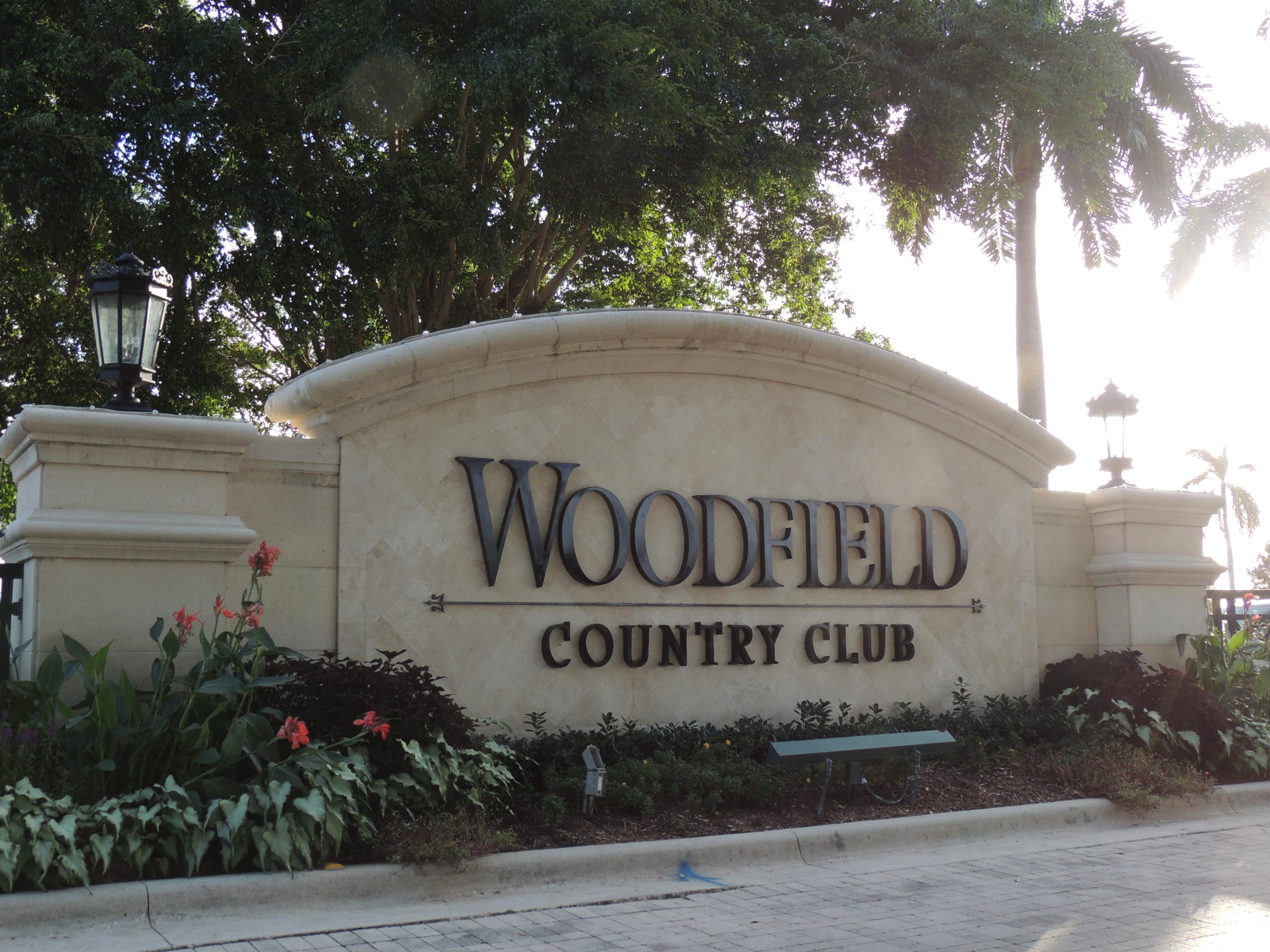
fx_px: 1468
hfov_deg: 46.8
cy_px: 476
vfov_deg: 36.0
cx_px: 635
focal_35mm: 40
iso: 100
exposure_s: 1/125
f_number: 4.2
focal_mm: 7.1
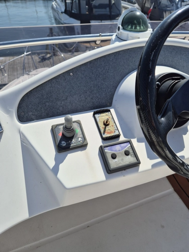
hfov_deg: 58.9
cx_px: 94
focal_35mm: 23
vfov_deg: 73.9
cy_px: 126
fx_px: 168
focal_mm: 5.4
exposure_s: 1/2912
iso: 25
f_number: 1.8
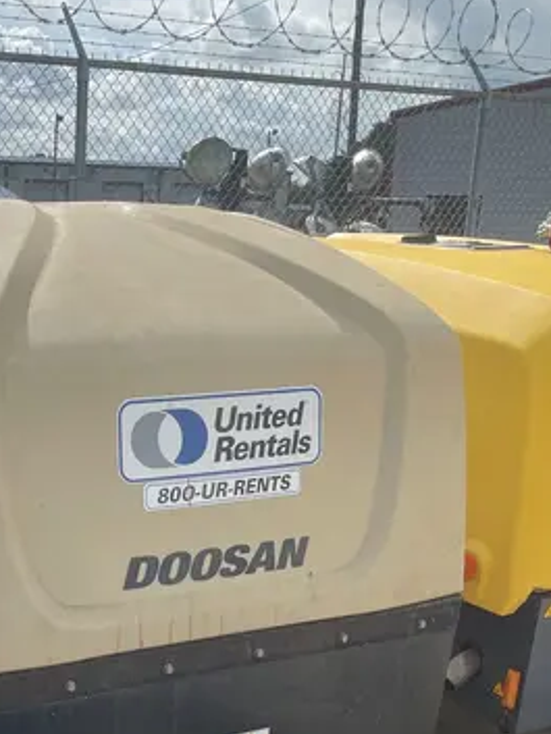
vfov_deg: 34.5
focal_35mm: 54
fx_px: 1145
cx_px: 33
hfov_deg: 26.0
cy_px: 579
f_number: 1.6
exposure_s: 1/3861
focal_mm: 4.2
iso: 32
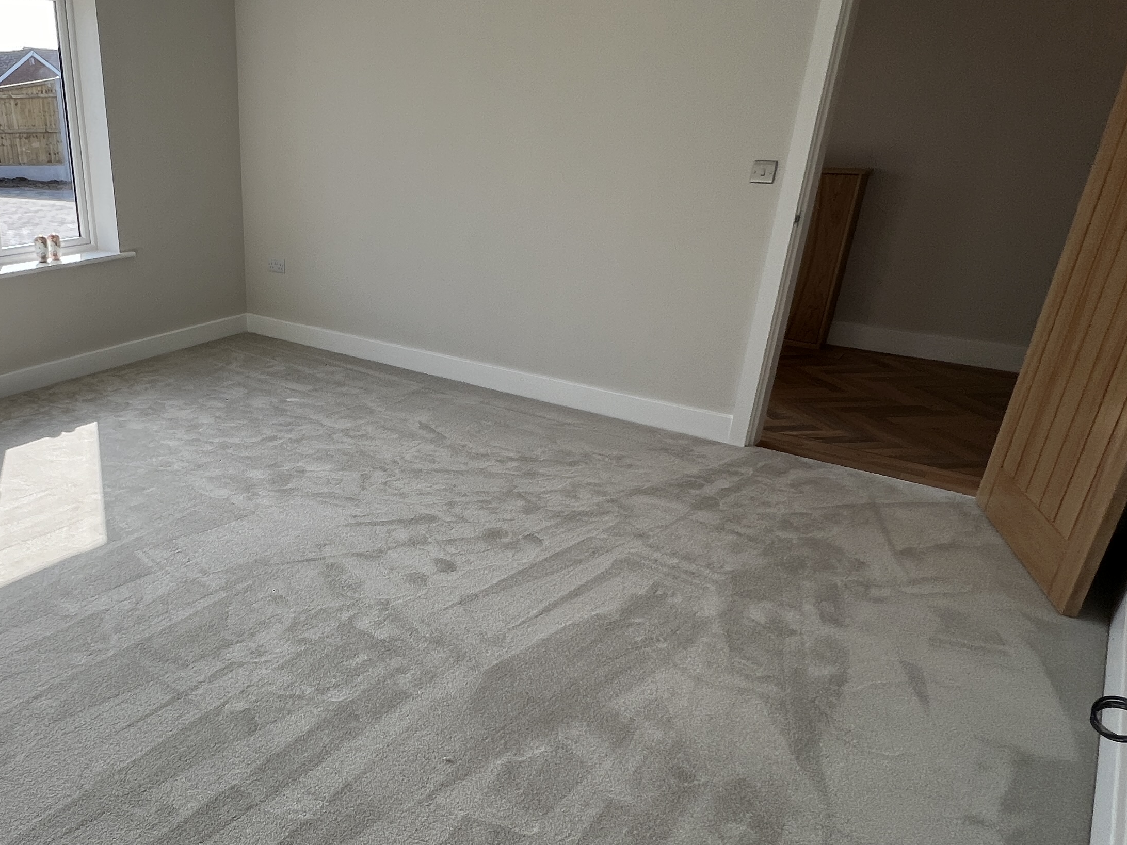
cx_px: 284
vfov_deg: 56.7
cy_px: 472
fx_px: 781
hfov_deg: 67.2
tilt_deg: -23.8
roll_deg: +1.4
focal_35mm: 24
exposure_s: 1/433
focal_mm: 1.57
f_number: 1.8
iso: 32
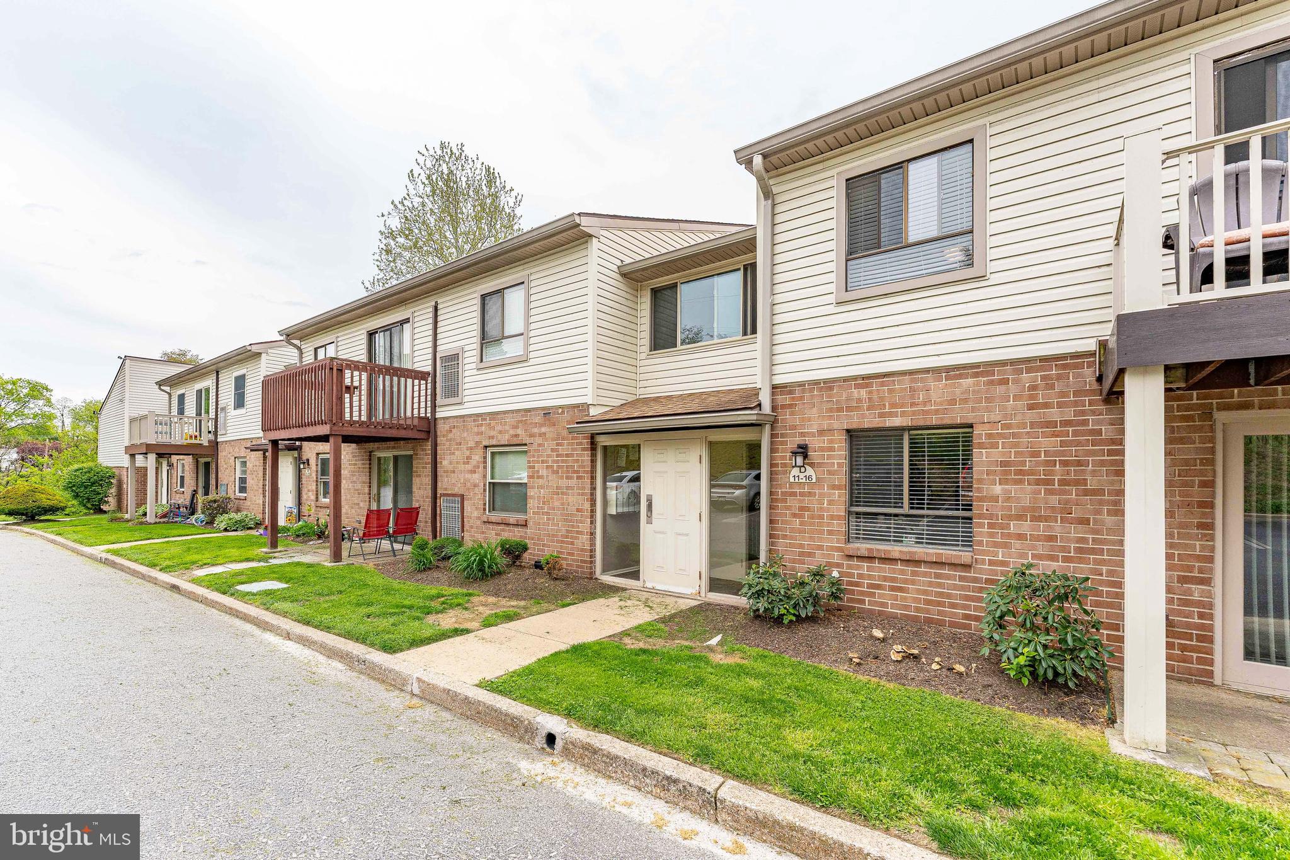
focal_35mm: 15
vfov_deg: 77.7
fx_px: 534
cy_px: 430
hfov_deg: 100.8
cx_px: 645
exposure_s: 1/500
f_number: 7.1
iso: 320
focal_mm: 14.9
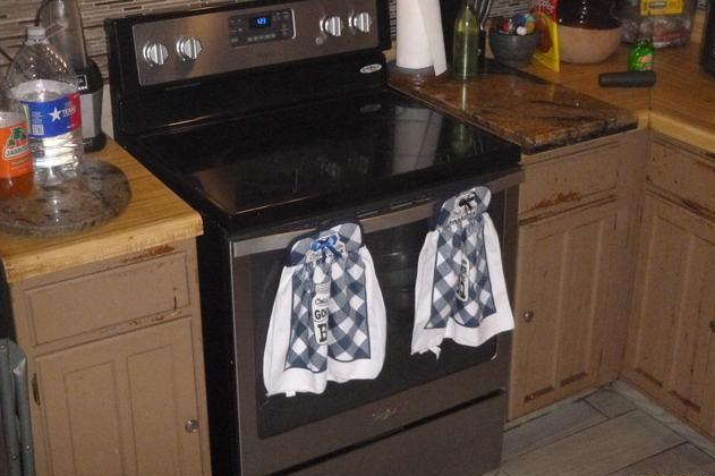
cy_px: 218
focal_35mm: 57
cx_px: 355
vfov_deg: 23.7
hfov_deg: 35.1
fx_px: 1131
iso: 1000
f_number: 5
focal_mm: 9.7
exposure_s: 1/60
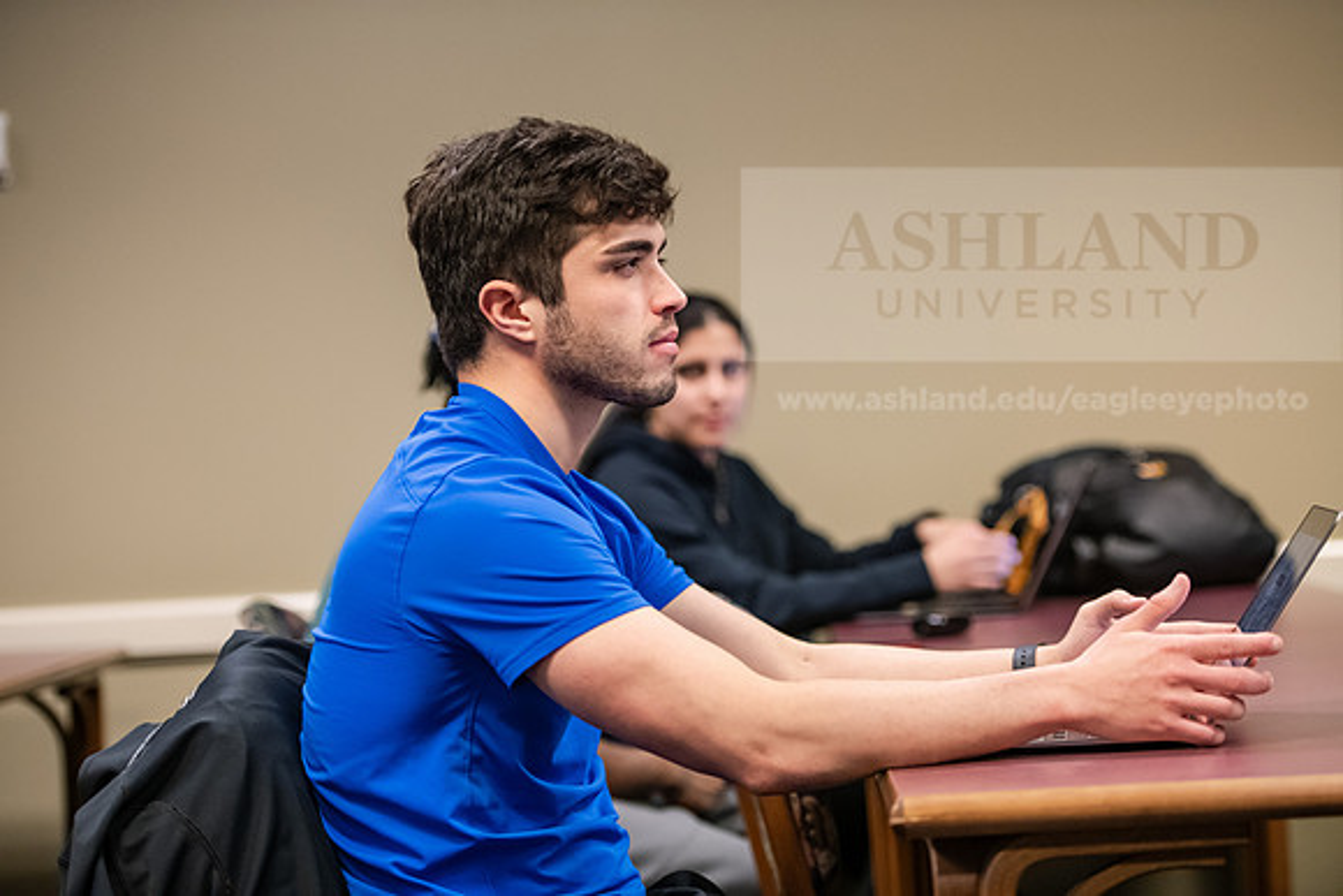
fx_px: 3358
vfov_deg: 15.2
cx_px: 672
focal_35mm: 90
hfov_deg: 22.6
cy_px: 448
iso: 2500
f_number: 2.8
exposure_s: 1/200
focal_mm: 90
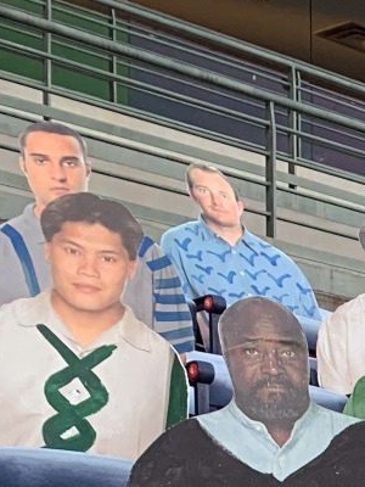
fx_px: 1645
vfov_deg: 15.2
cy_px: 784
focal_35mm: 117
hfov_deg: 9.9
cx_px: 1061
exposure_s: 1/122
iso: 64
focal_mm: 4.25
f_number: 1.8
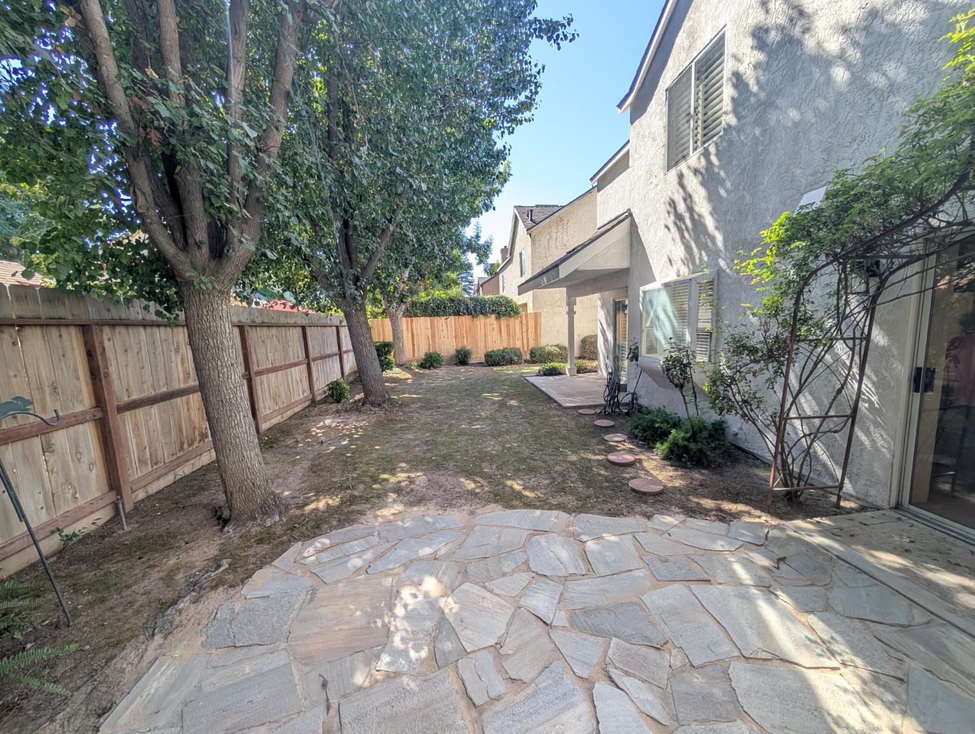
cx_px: 488
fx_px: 338
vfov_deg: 94.6
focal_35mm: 12
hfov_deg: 110.5
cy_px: 367
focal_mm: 2.02
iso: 53
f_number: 1.7
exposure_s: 1/929
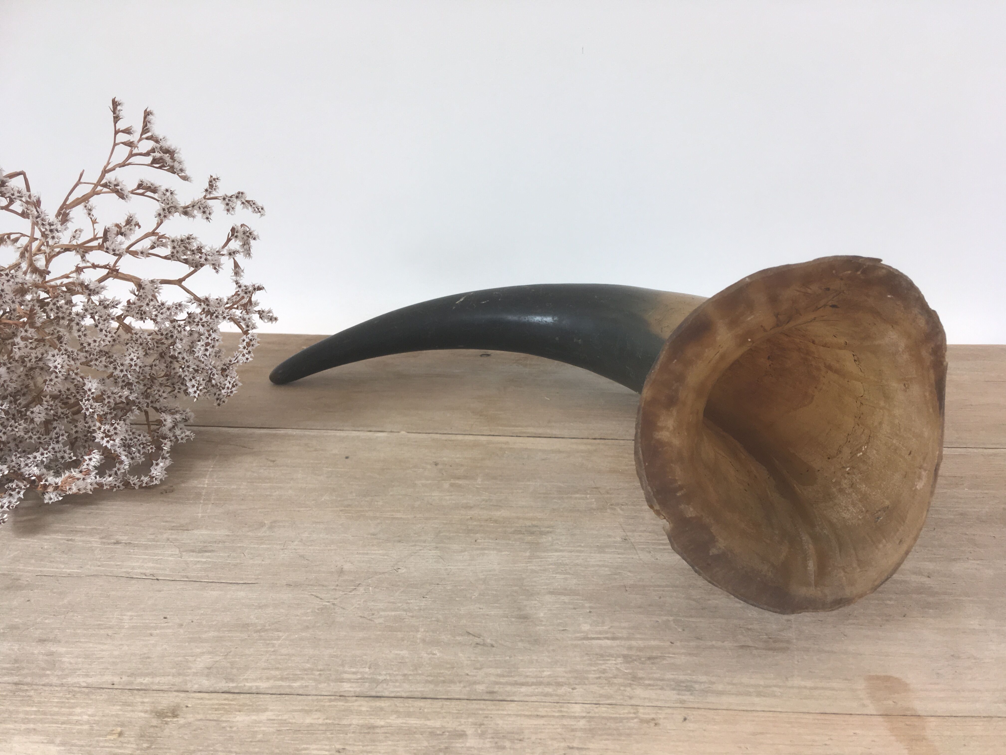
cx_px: 503
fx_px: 843
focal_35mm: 29
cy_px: 378
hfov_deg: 61.7
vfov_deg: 48.2
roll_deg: -0.1
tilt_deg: -17.5
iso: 32
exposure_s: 1/100
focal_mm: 4.15
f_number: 2.2
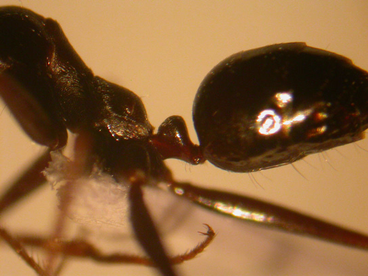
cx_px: 184
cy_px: 138
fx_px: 1382
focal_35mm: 130
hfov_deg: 15.2
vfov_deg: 11.4
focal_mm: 26.9
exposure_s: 1/4.3
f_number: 4.6
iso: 262
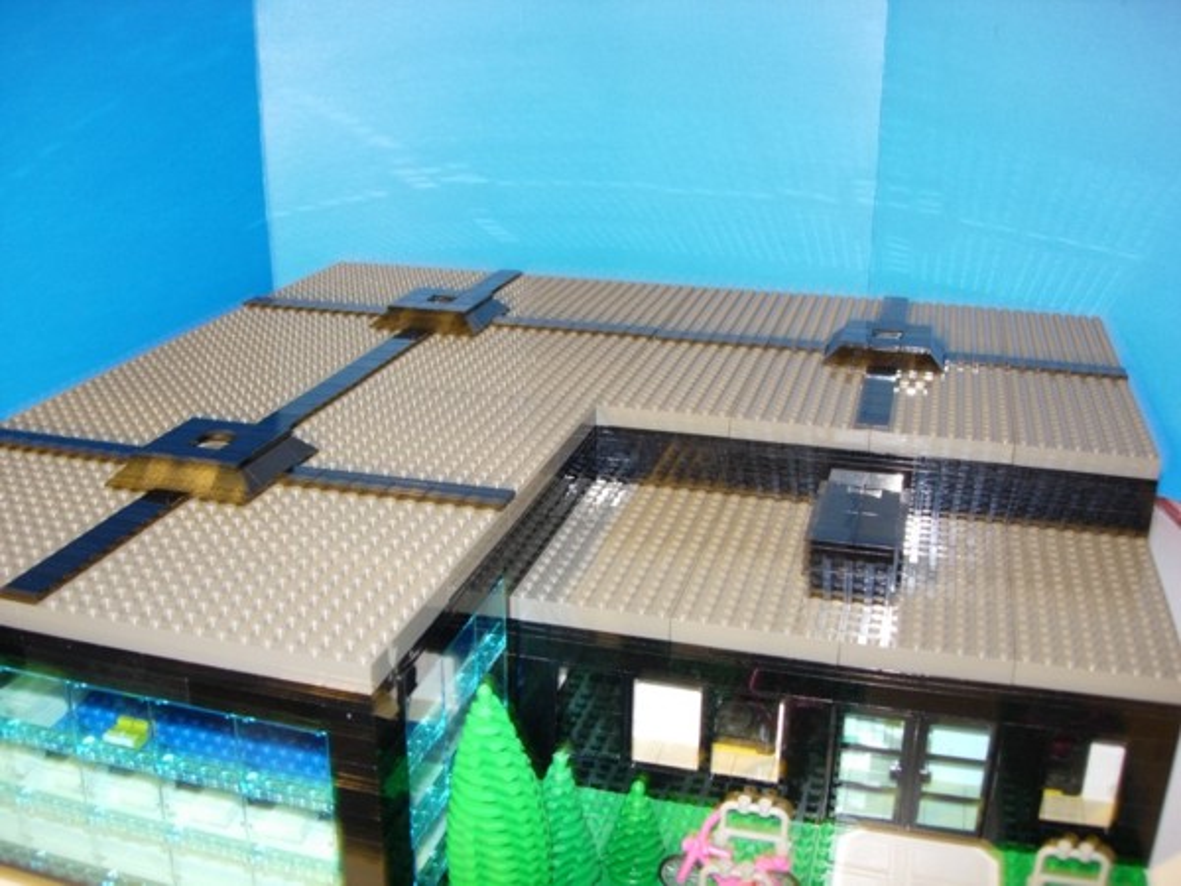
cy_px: 443
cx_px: 590
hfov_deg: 49.0
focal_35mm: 38
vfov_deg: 37.7
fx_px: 1296
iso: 79
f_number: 2.8
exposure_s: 1/1.5
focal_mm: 7.8
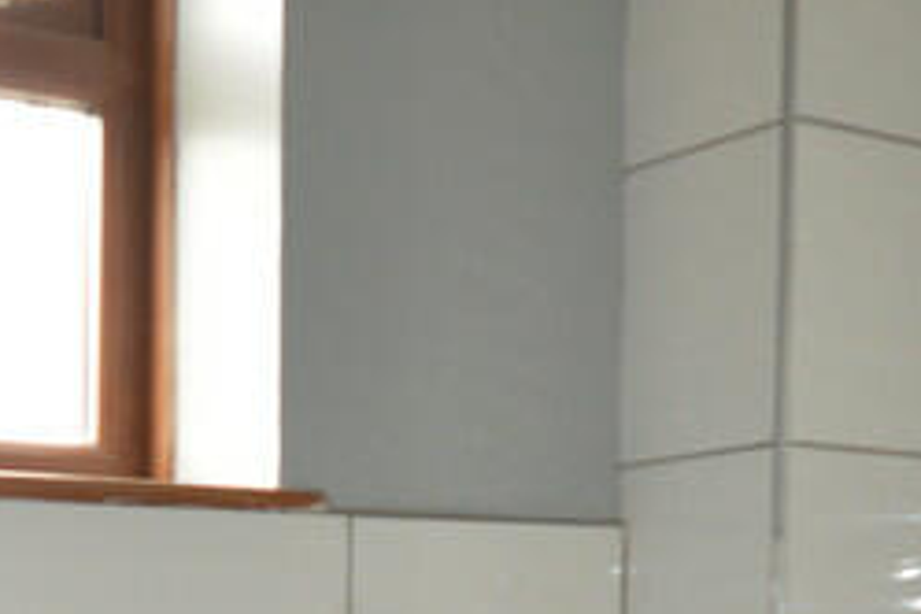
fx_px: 1893
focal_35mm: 74
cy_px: 1034
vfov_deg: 16.1
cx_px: 222
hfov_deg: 27.0
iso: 400
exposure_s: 1/60
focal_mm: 12
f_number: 4
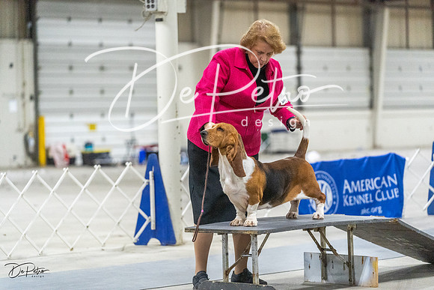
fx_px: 1555
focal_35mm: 129
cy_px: 145
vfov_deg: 10.6
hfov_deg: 15.9
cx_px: 217
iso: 6400
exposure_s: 1/400
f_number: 3.2
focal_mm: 129
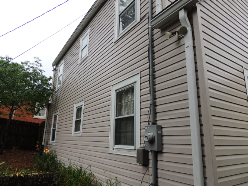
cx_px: 124
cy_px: 93
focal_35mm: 24
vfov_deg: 56.8
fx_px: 172
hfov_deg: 71.6
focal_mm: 4.3
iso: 100
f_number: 3
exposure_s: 1/80
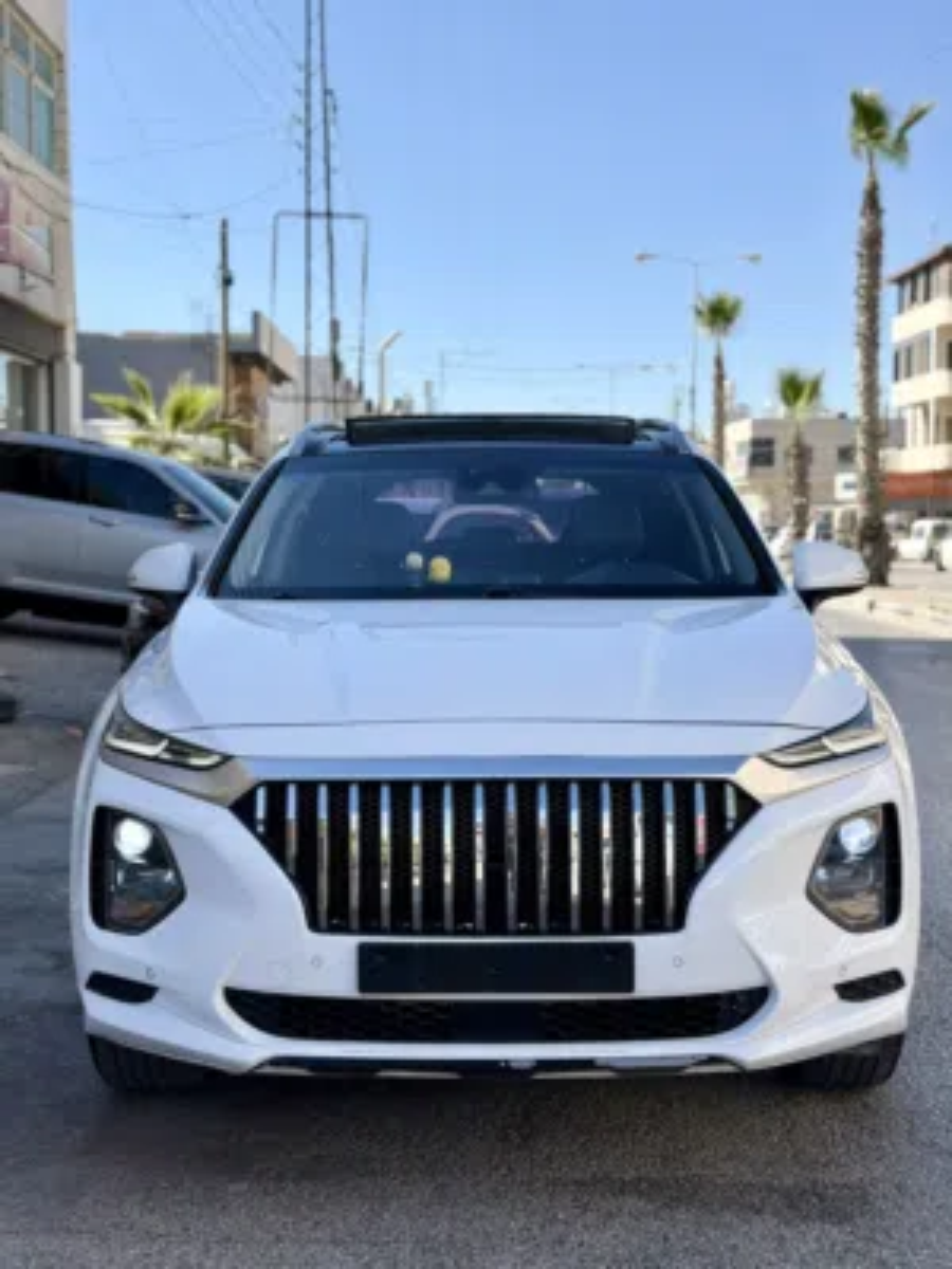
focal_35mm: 48
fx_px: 1760
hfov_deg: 30.3
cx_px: 476
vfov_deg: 39.7
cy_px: 634
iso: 80
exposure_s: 1/3704
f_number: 1.78
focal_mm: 6.76
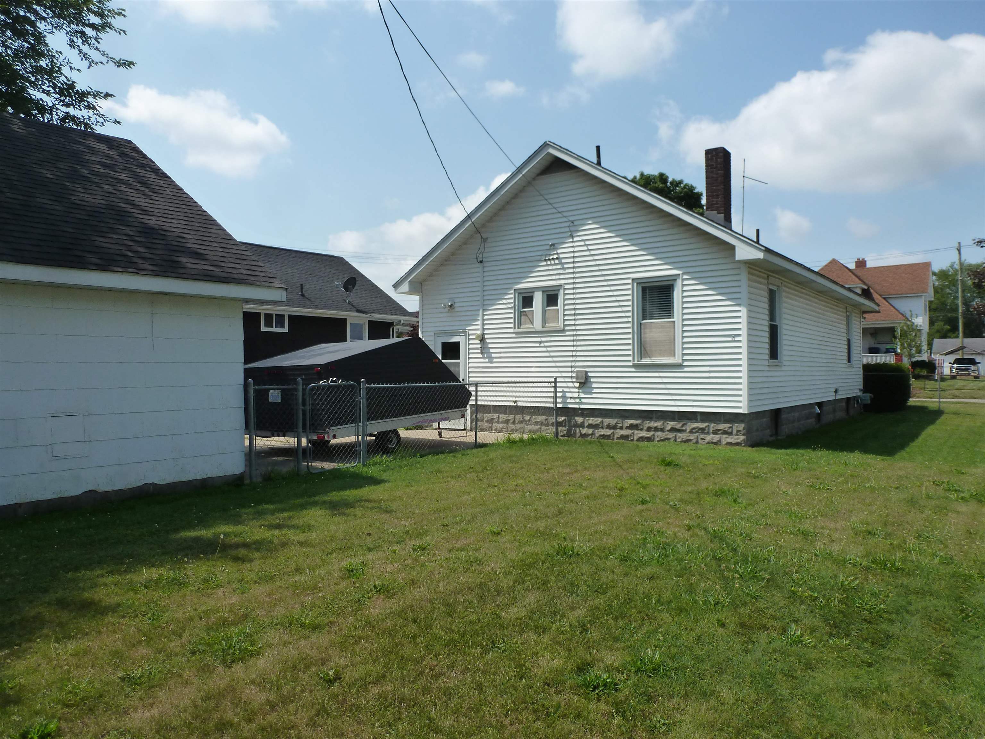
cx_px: 492
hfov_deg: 71.6
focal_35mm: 24
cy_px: 370
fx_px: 683
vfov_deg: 56.8
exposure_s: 1/1300
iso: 160
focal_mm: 4.3
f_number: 3.3
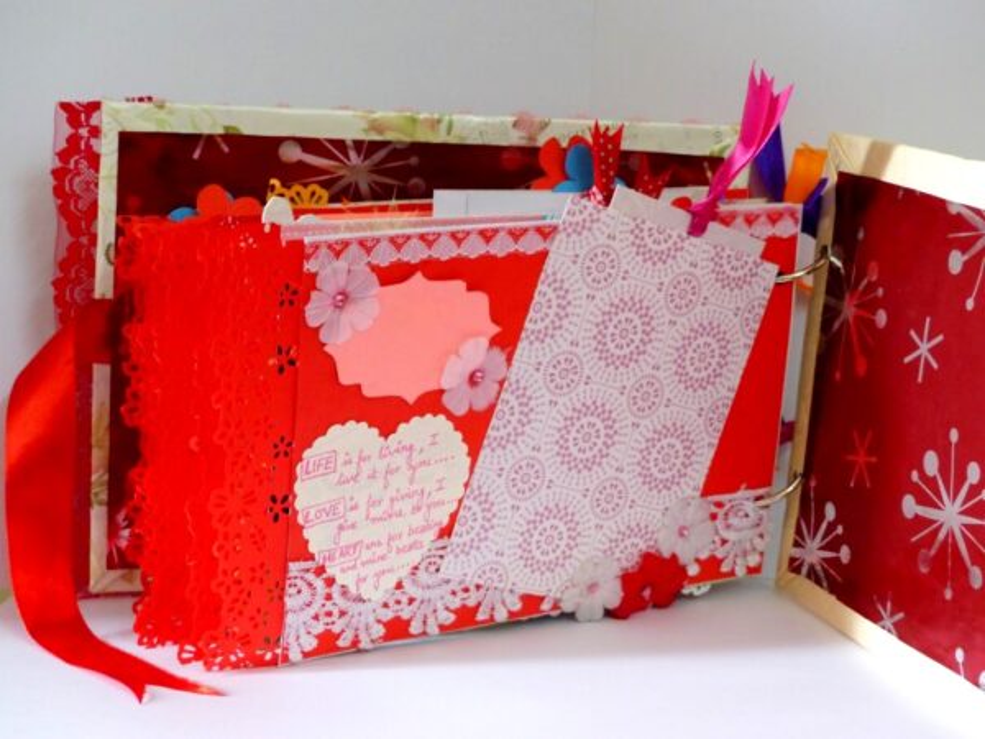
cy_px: 370
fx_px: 1963
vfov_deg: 21.3
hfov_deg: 28.2
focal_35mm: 69
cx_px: 492
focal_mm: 12.5
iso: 400
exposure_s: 1/60
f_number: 2.8
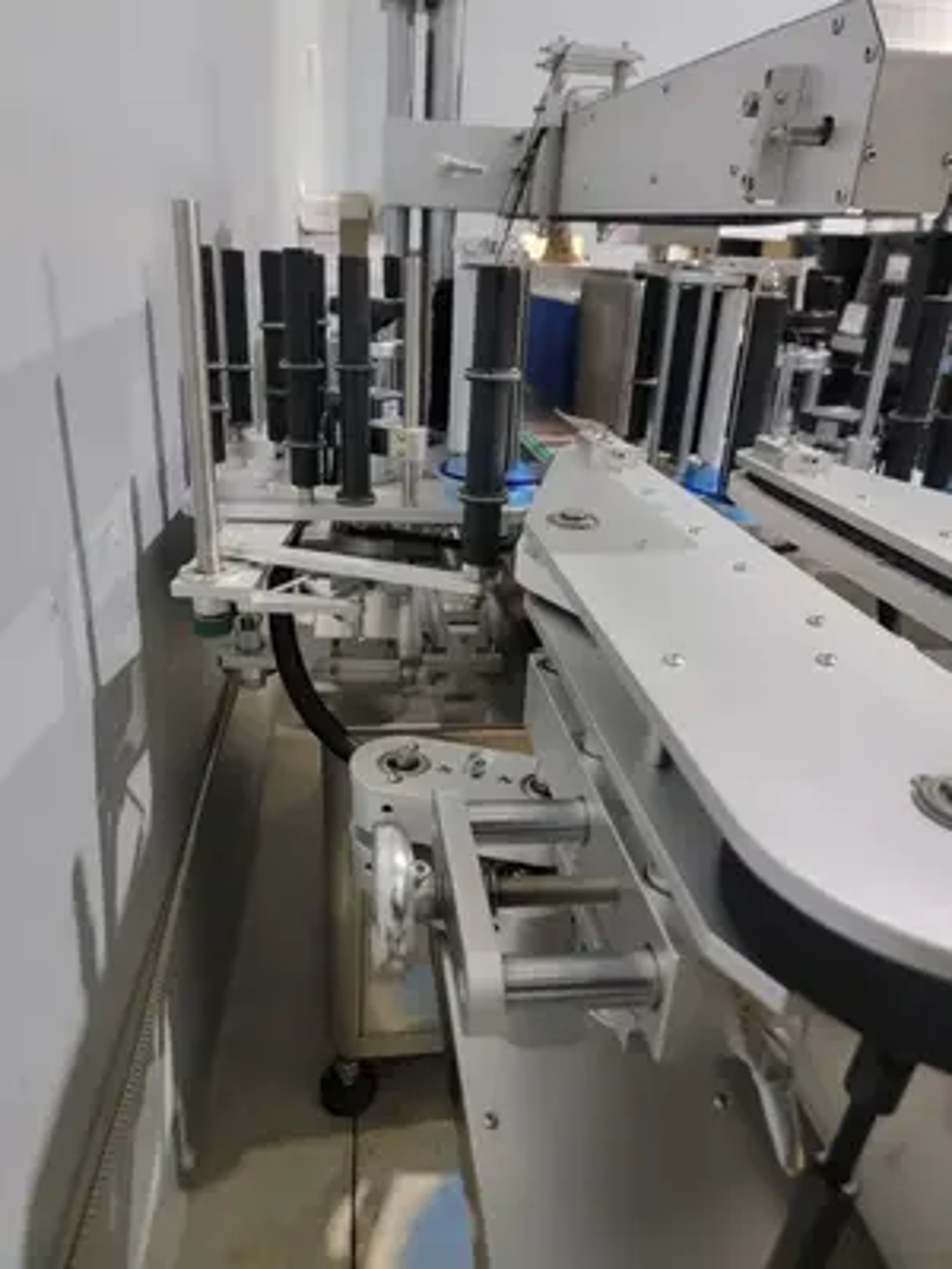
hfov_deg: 56.8
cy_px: 634
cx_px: 476
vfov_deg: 71.6
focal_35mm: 24
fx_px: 880
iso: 500
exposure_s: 1/40
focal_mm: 6.7
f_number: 1.8
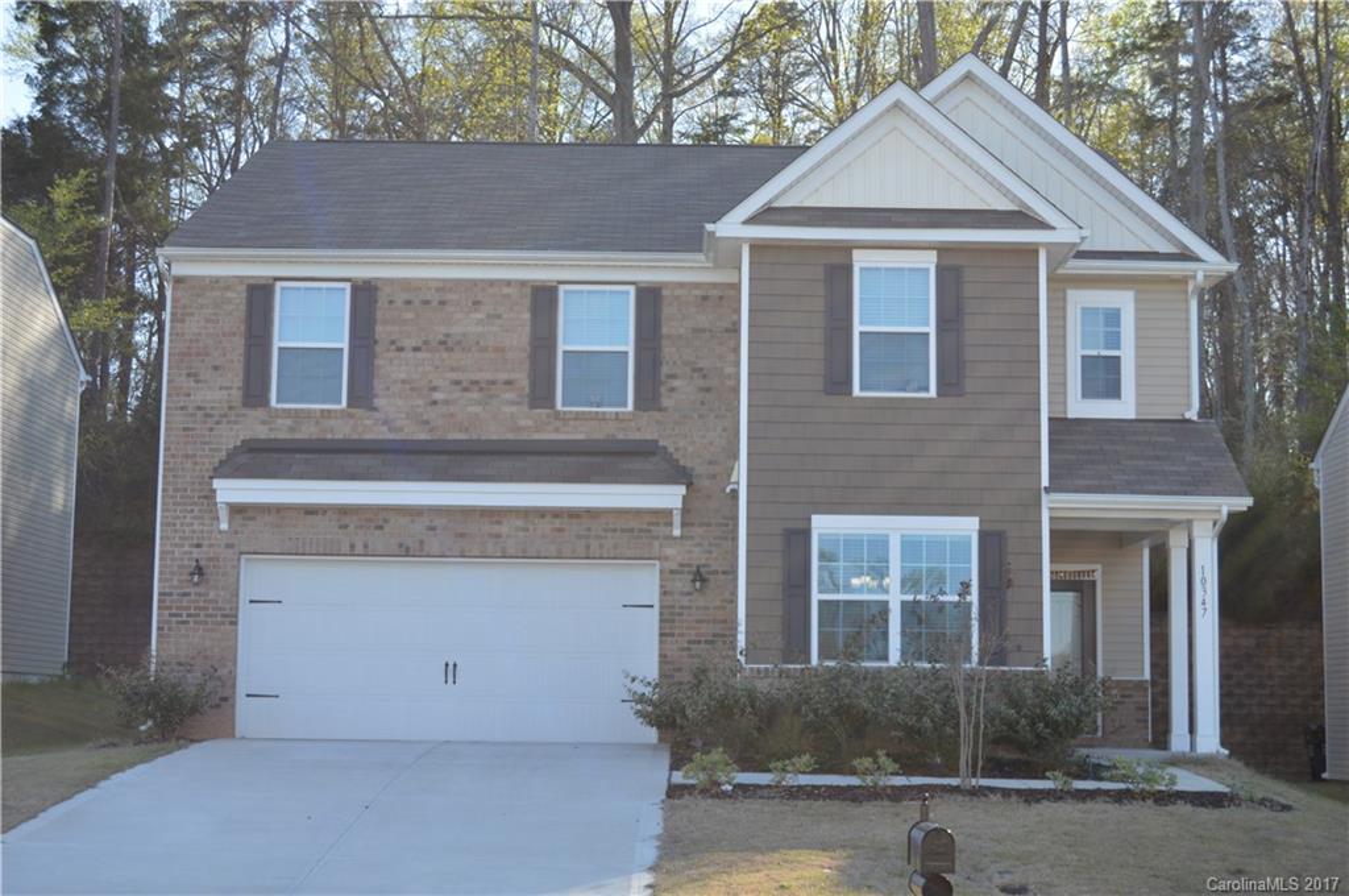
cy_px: 448
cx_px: 674
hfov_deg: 35.1
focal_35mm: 57
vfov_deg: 23.7
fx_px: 2133
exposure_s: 1/160
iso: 100
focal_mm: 38
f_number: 6.3
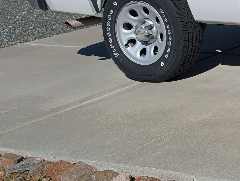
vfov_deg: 16.0
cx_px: 433
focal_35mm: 90
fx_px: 625
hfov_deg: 17.6
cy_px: -21
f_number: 1.68
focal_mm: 6.9
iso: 22
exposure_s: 1/2646
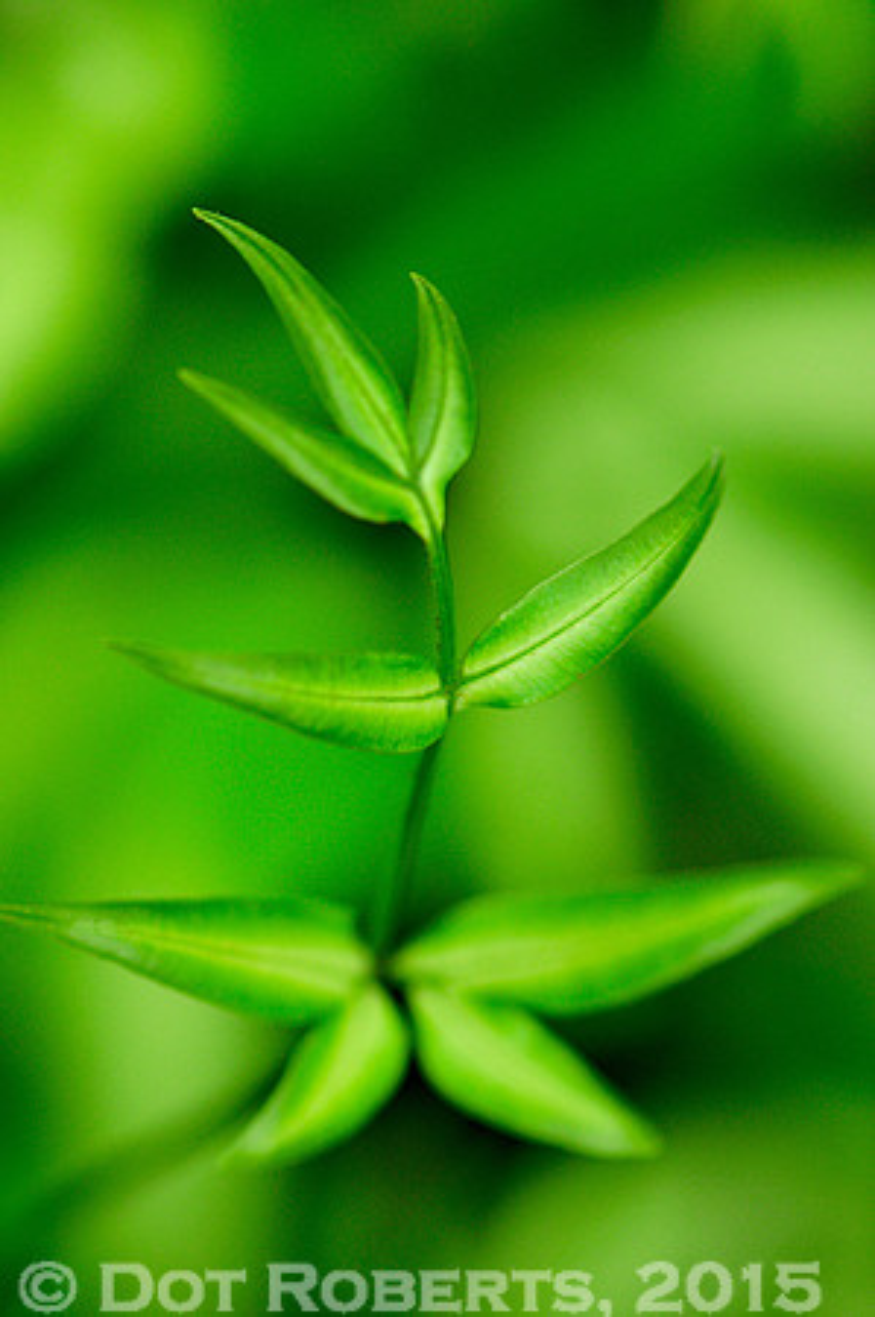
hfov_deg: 8.7
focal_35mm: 158
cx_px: 438
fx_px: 5755
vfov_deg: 13.1
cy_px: 658
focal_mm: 105
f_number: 4.5
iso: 640
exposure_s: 1/80
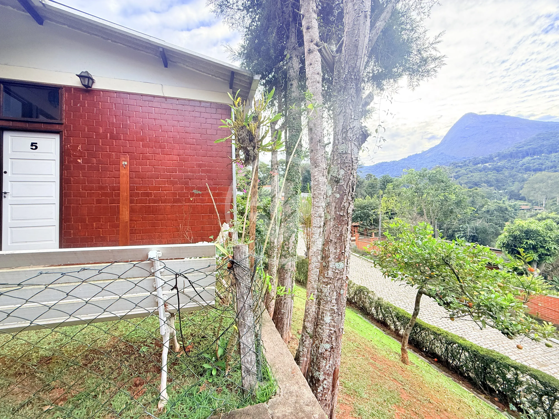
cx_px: 280
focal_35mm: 14
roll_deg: +1.3
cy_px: 210
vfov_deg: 85.7
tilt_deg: +1.9
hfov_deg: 102.1
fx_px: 226
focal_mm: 2.22
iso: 100
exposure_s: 1/99
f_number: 2.2
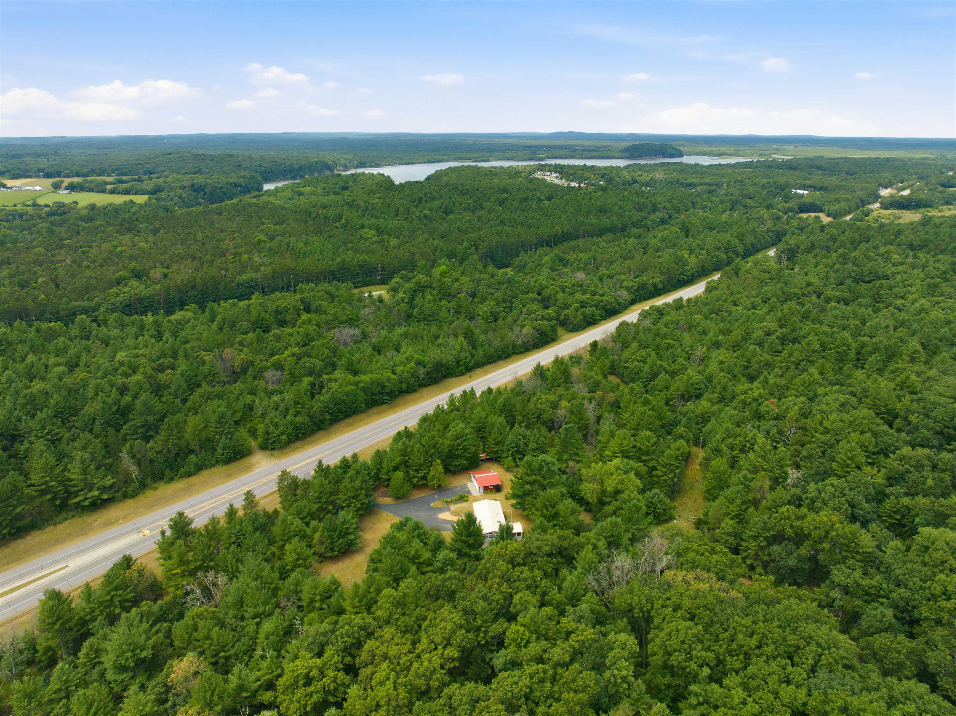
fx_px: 662
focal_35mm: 24
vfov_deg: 56.8
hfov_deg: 71.6
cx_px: 478
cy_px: 358
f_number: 2.8
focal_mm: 12.3
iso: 140
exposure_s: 1/2000
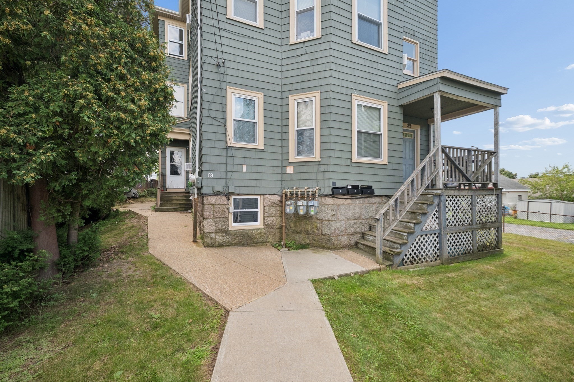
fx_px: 223
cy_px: 191
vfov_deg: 81.2
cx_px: 287
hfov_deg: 104.3
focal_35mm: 14
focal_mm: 14
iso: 800
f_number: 8
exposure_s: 1/400
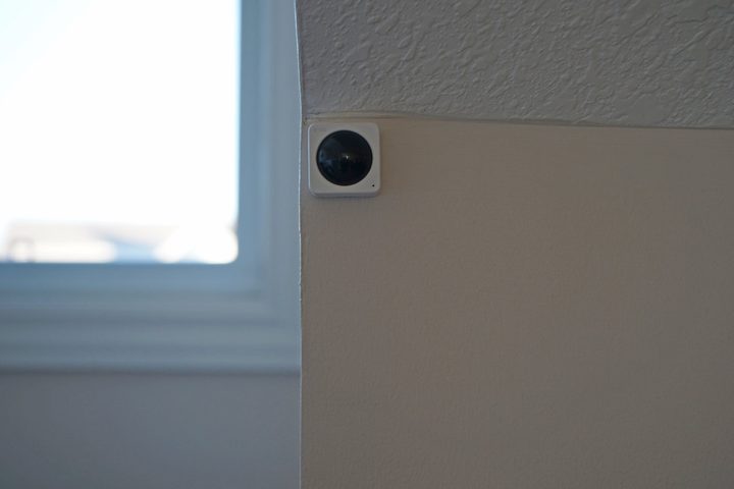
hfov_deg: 39.6
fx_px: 1019
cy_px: 244
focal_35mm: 50
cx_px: 367
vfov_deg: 27.0
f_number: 4.5
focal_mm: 50
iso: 320
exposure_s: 1/60
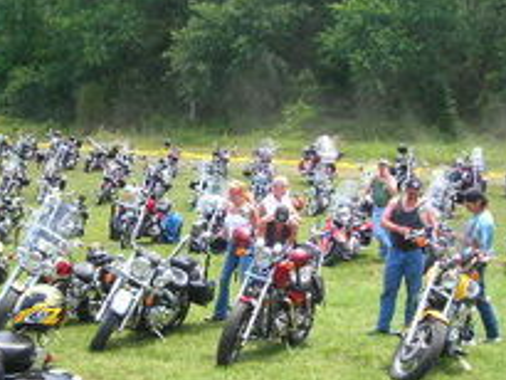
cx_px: 183
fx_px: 1082
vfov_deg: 19.9
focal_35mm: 74
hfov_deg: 26.2
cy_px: 202
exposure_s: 1/208
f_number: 3.2
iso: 50
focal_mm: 6.3
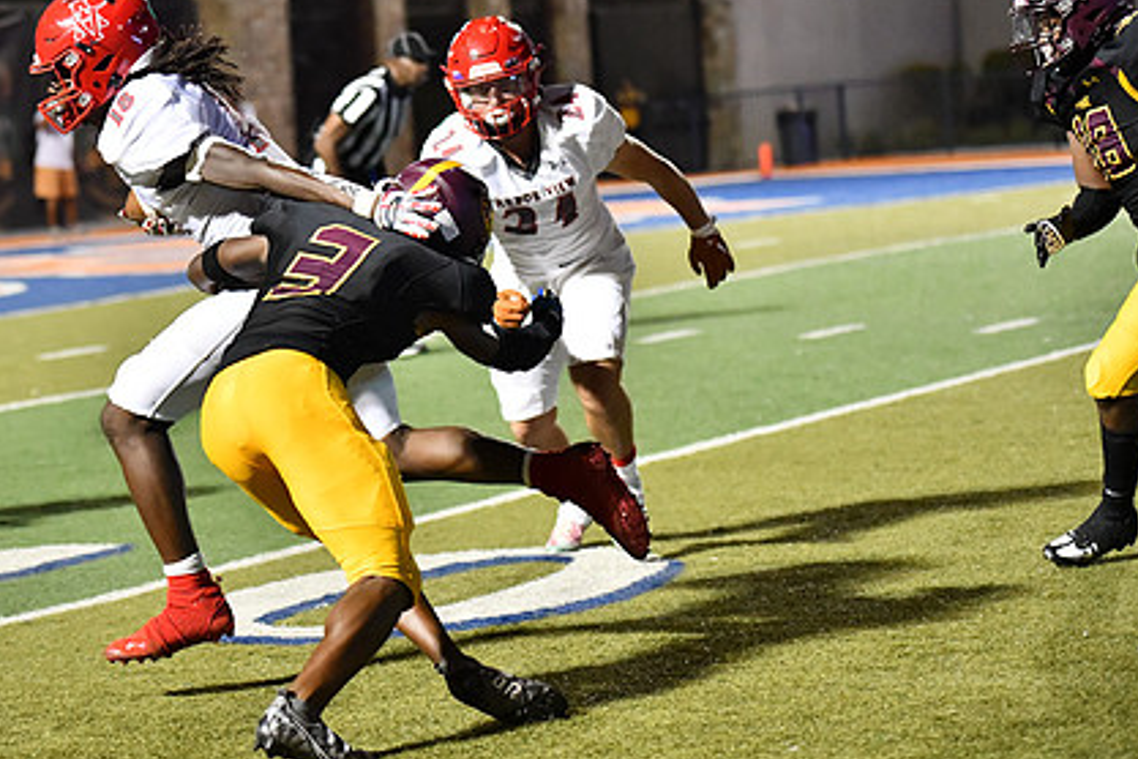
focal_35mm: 128
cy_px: 293
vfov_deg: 10.7
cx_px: 374
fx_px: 4046
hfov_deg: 16.0
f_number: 2.8
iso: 8000
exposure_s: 1/1250
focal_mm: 92
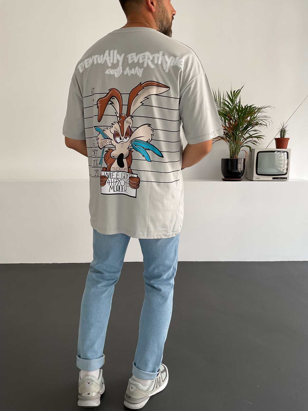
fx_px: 344
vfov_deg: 61.7
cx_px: 154
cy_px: 206
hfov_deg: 48.2
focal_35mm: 29
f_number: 1.8
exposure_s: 1/120
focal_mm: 3
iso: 32
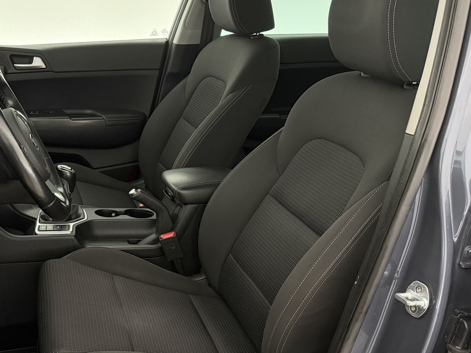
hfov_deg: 46.4
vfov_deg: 36.5
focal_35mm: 39
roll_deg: -3.2
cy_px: 228
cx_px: 128
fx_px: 531
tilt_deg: -24.2
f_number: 1.78
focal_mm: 6.76
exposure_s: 1/33
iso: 800
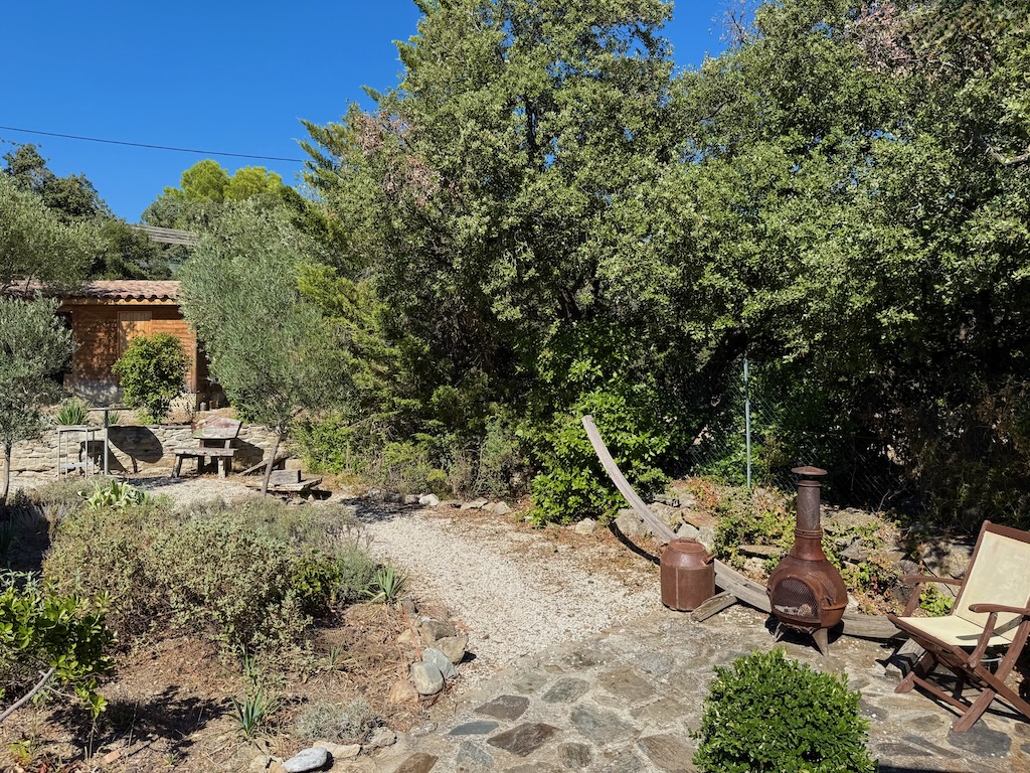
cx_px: 515
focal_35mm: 24
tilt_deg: +1.0
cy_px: 386
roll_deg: -0.3
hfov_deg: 71.6
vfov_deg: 56.8
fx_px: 714
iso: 80
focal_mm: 6.76
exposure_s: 1/3279
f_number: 1.78
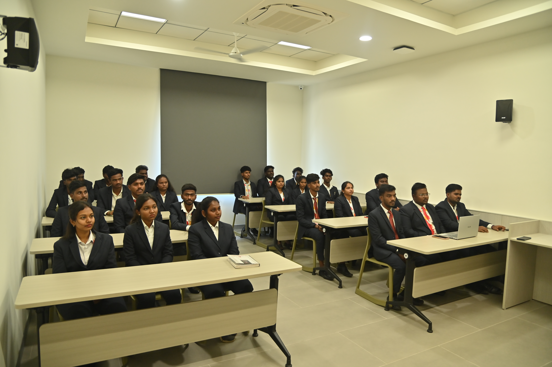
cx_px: 276
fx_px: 368
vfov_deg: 53.1
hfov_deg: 73.8
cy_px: 184
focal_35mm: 24
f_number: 4
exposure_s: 1/100
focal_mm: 24
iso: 500
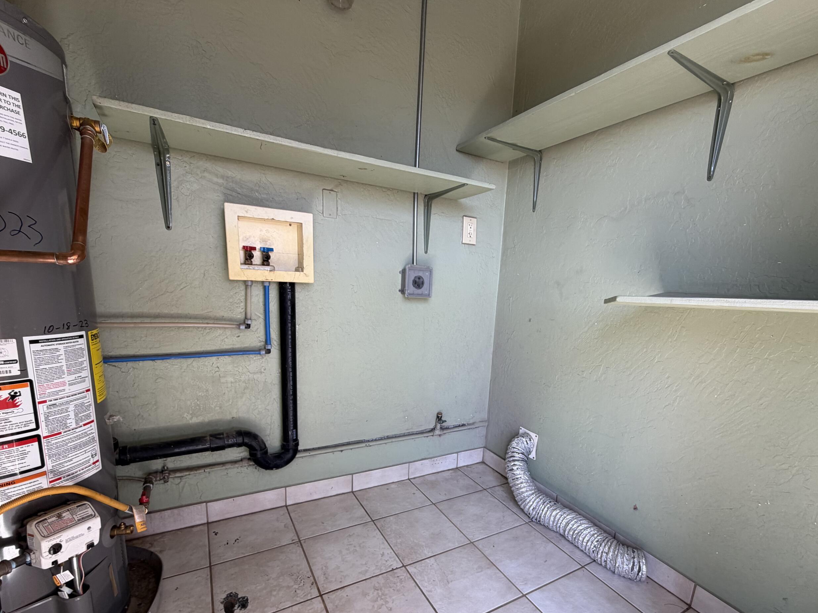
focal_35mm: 17
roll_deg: -2.8
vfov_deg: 73.8
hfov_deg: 90.9
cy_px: 371
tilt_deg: -12.7
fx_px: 402
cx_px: 438
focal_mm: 2.22
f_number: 2.2
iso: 80
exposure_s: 1/121
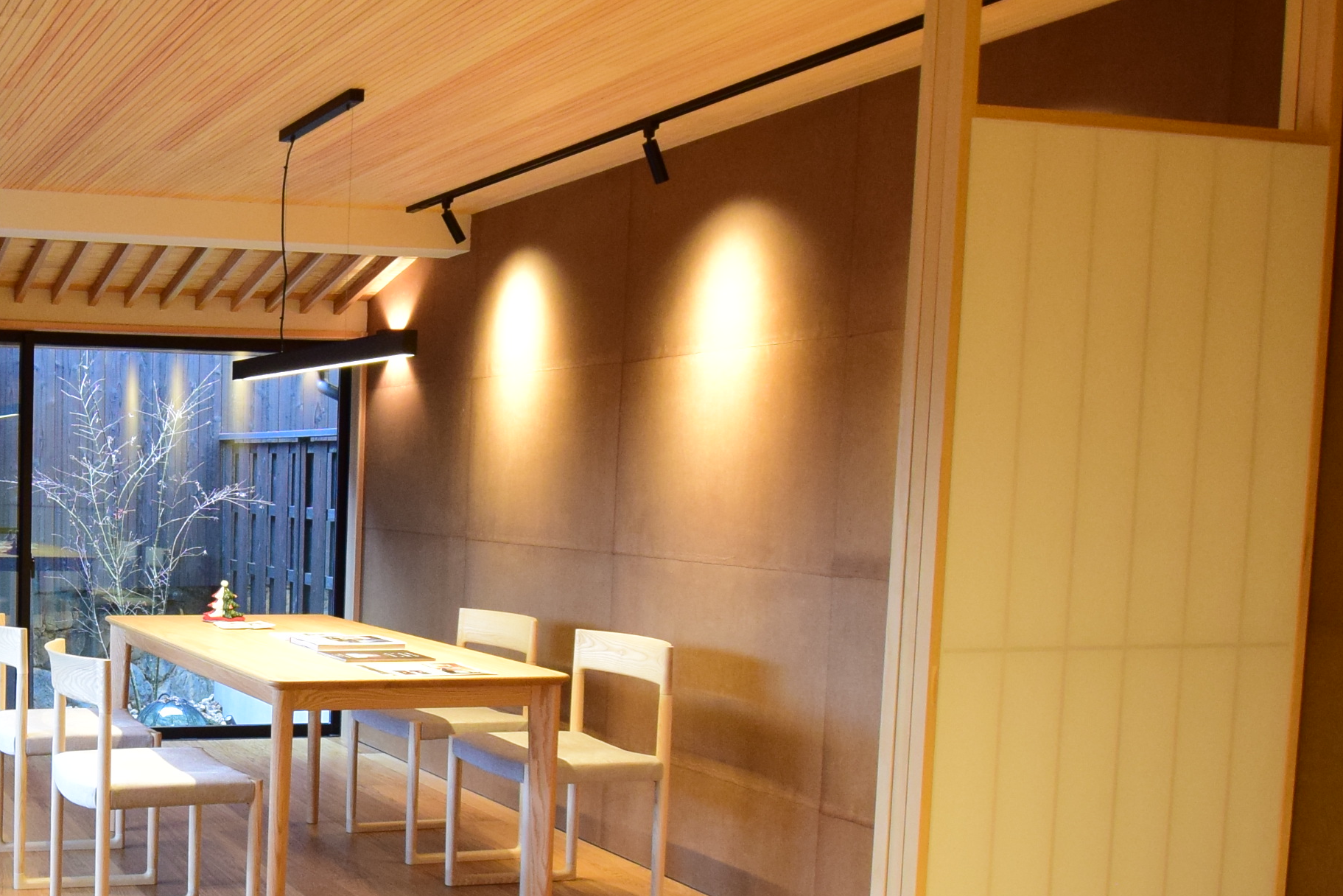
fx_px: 1380
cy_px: 567
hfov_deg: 44.7
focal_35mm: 37
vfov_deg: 35.7
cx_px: 26
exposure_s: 1/15
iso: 1000
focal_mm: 10
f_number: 5.6
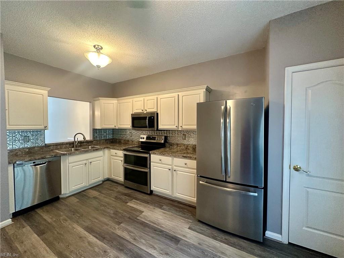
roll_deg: -0.7
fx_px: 139
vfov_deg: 85.7
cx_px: 172
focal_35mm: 14
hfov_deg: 102.1
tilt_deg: -2.2
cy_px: 129
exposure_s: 1/120
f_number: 2.2
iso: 200
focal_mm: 2.22
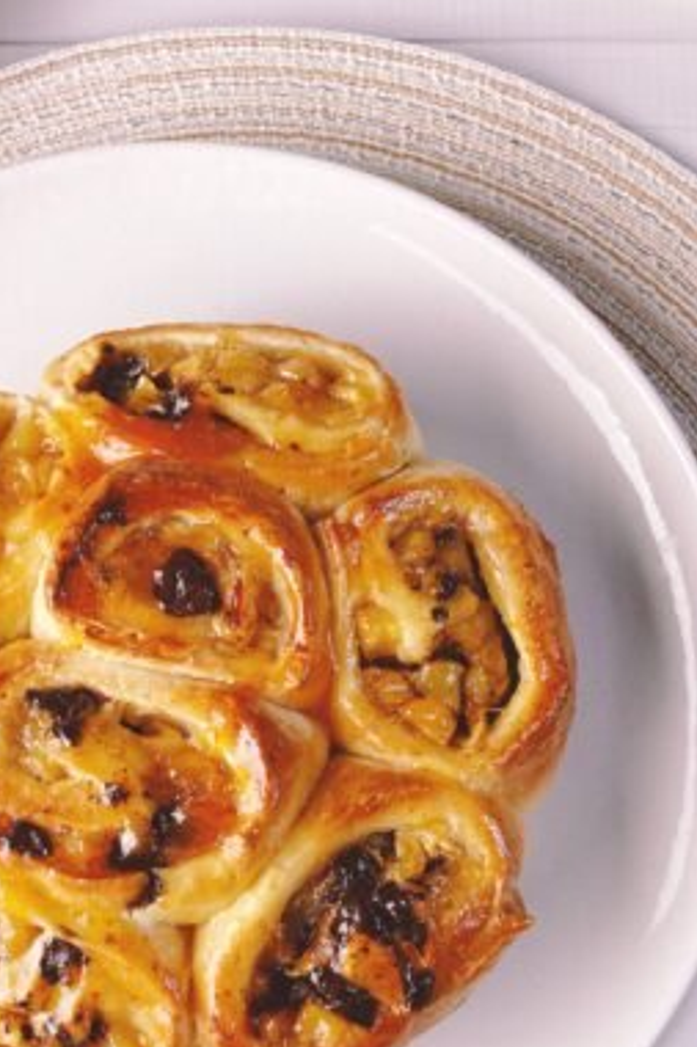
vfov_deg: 41.7
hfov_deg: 28.8
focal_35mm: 46
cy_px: 758
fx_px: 1337
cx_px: 174
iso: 50
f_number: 1.8
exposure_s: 1/50
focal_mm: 3.99
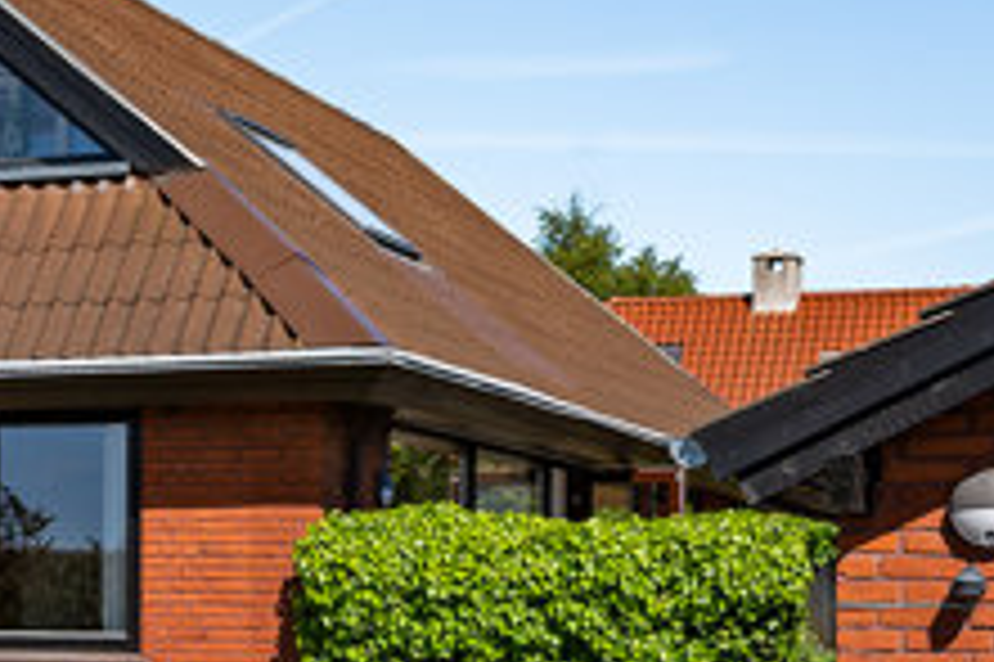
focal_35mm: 95
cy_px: 482
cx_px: 45
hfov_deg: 20.9
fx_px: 2621
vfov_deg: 14.3
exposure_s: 1/100
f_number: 5.6
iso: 160
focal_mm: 35
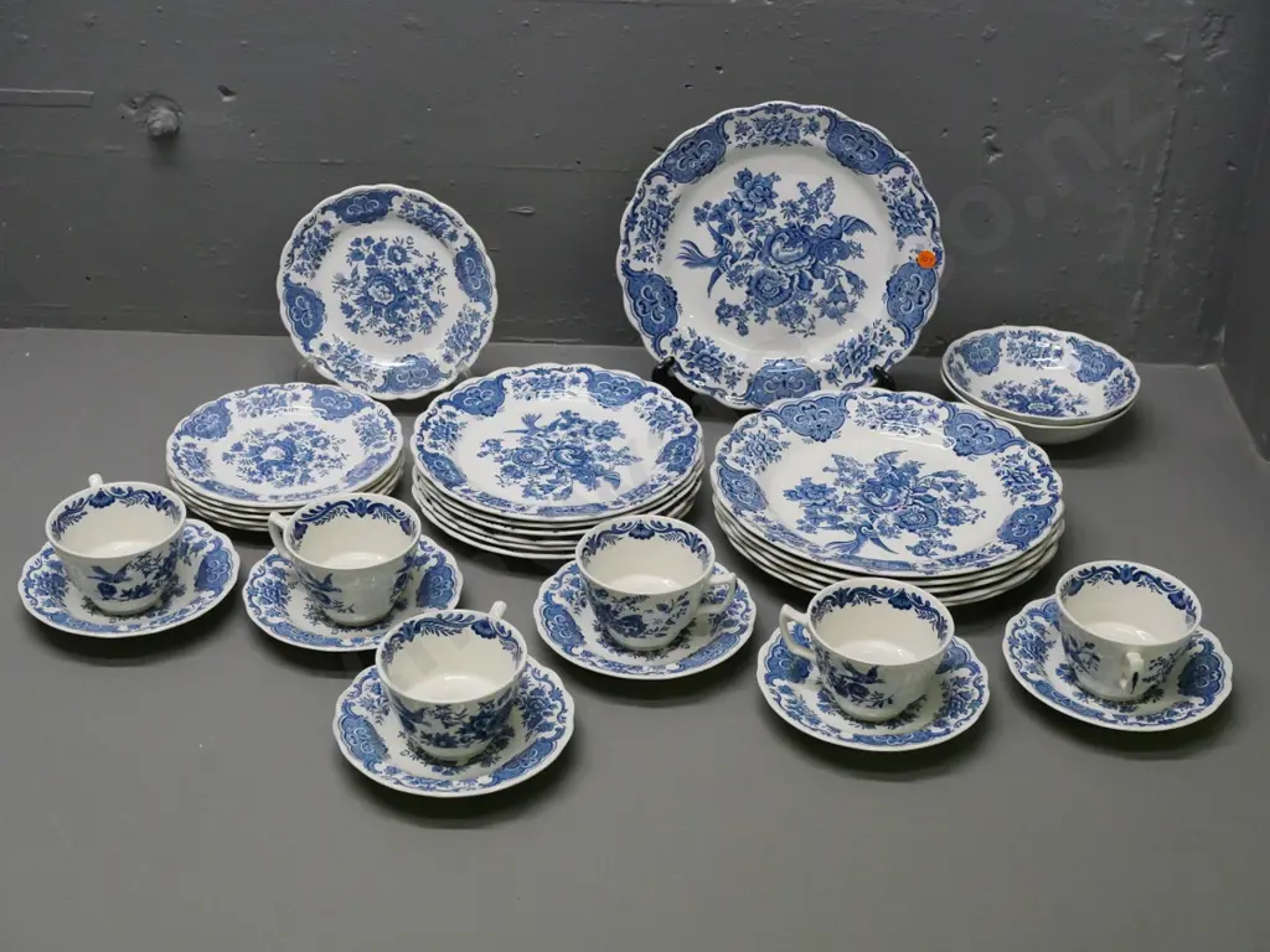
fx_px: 1834
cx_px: 635
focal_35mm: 50
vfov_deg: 29.1
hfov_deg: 38.2
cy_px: 476
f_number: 4.5
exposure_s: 1/640
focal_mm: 25
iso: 3200
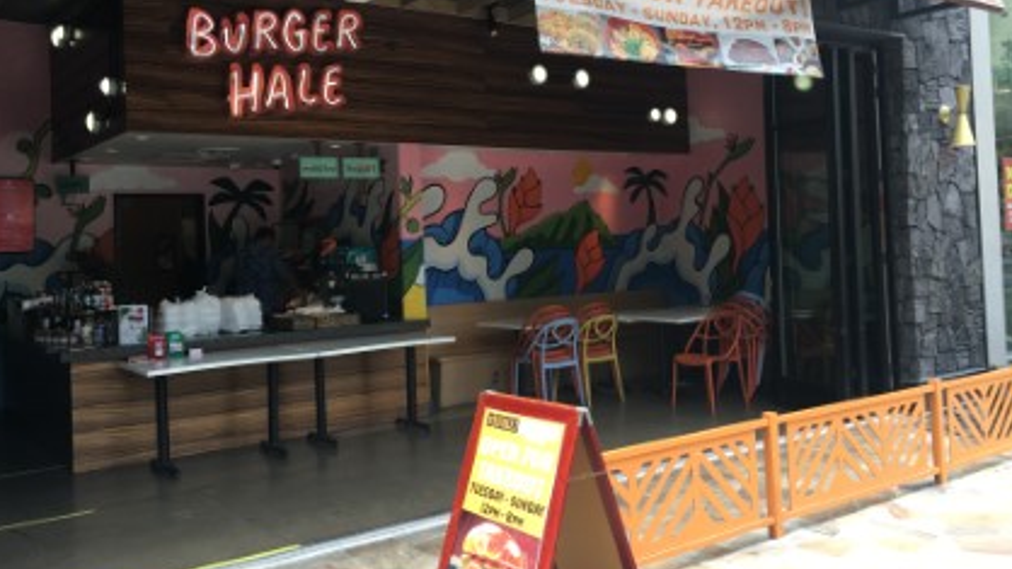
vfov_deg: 34.5
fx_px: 912
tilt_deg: -0.4
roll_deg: +0.5
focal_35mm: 34
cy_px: 230
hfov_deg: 58.0
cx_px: 494
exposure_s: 1/120
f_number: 2.2
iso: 25
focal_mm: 4.15
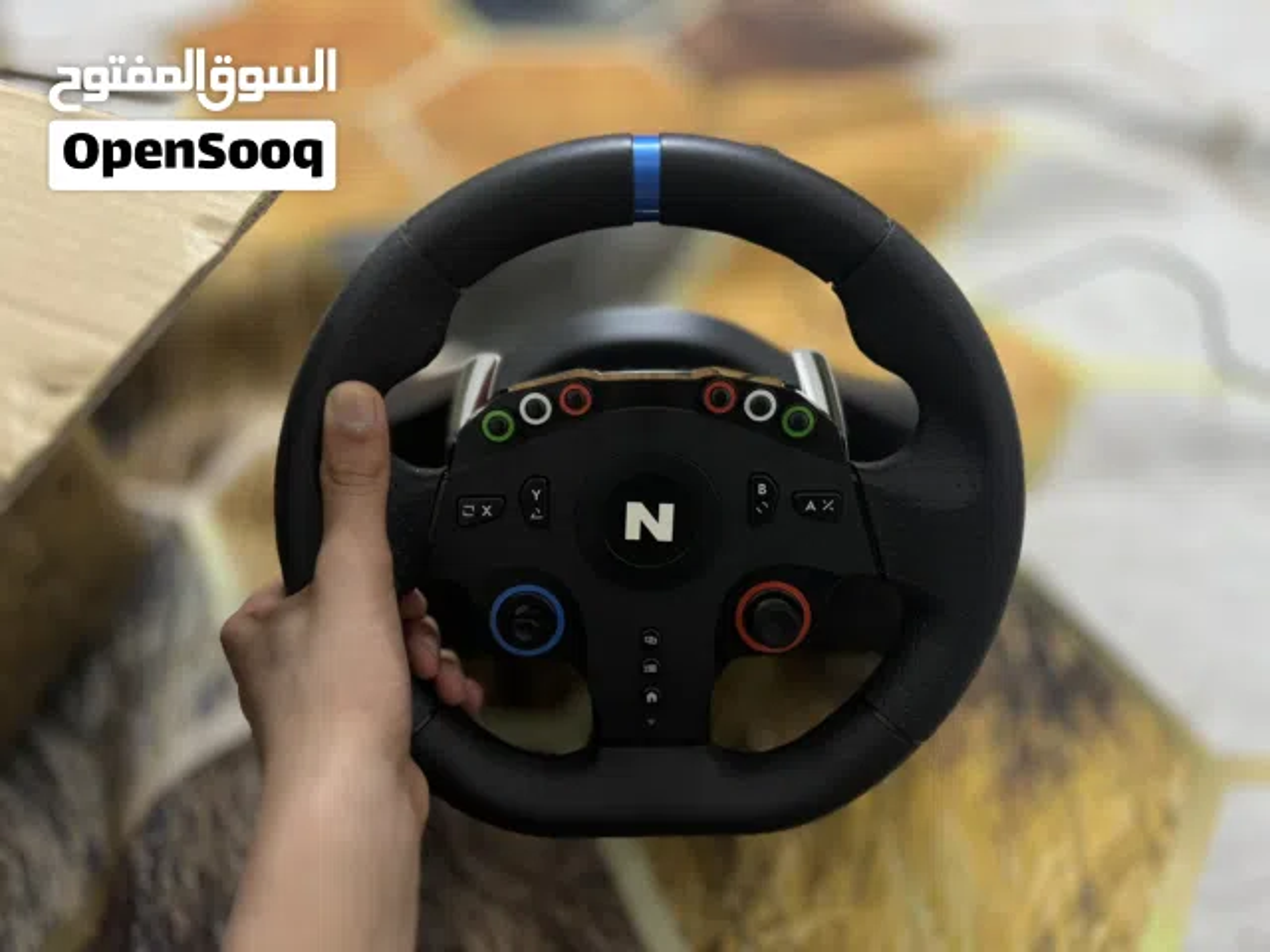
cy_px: 476
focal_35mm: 26
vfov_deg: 53.1
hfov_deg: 67.3
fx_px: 954
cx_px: 635
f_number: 1.5
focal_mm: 5.7
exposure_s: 1/50
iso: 125
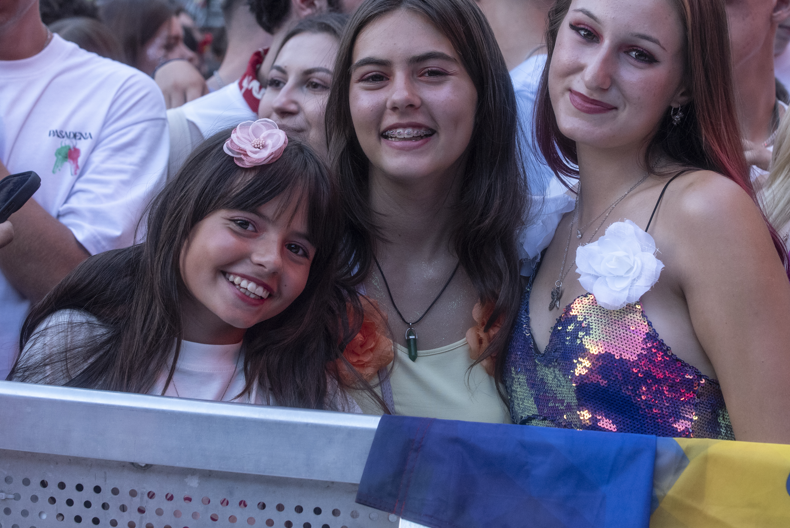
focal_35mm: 92
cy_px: 188
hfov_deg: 22.1
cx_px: 424
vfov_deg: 14.9
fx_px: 2020
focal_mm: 70
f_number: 2.8
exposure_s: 1/500
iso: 2500
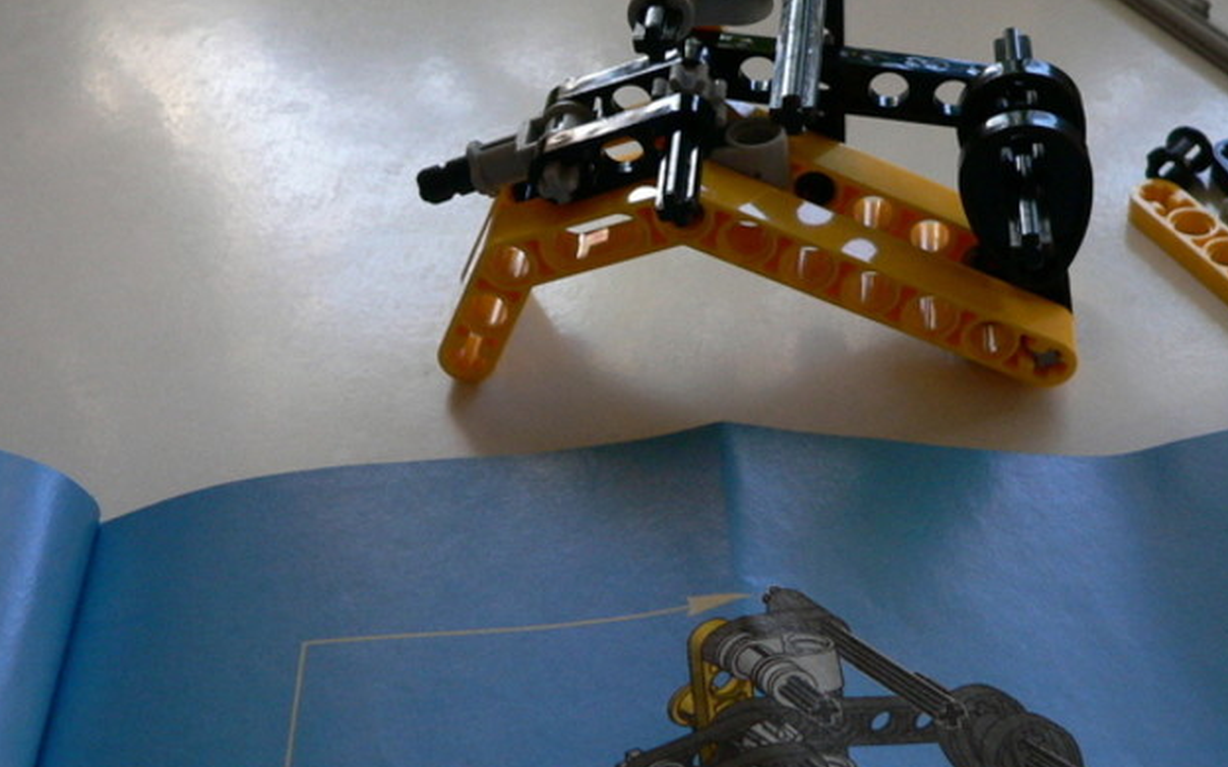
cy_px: 312
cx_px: 754
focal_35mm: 55
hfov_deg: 36.7
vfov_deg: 23.5
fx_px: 1841
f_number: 2.8
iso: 200
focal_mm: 6
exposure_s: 1/100
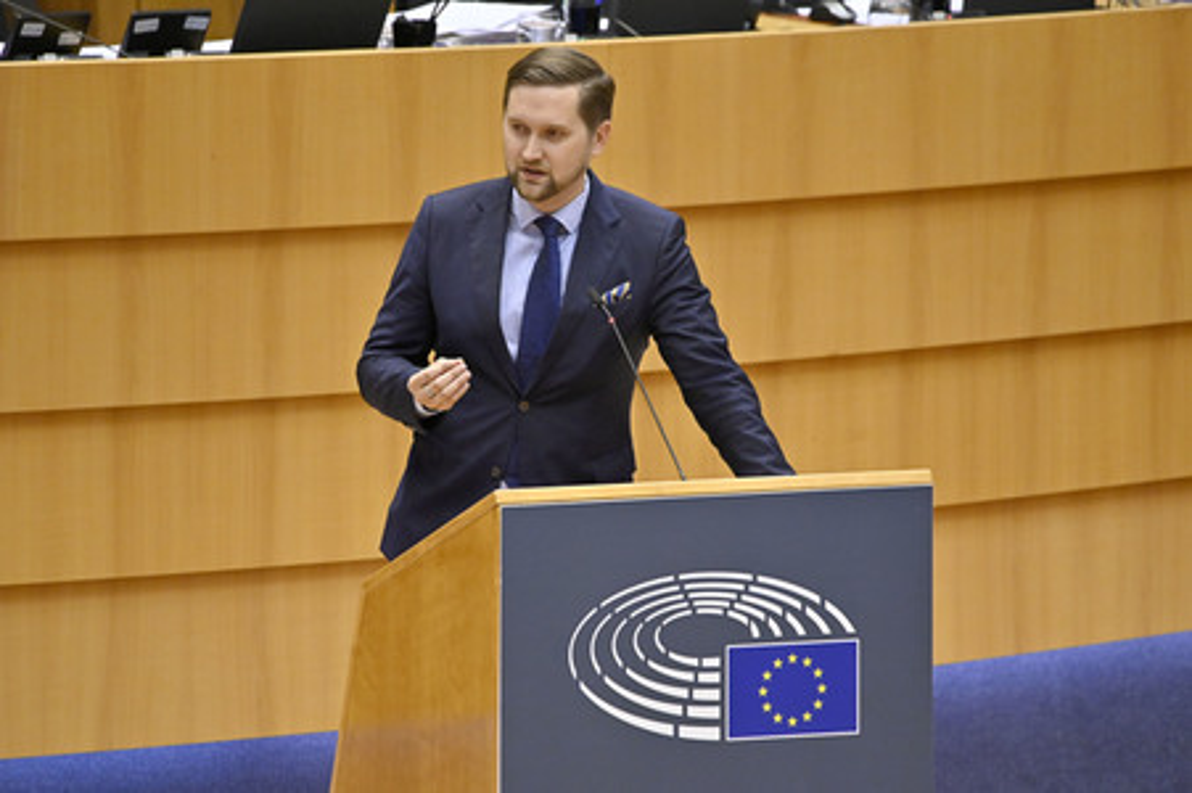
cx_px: 596
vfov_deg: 2.7
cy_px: 396
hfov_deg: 4.1
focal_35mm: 500
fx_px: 16543
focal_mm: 500
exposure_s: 1/400
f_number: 6
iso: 4000
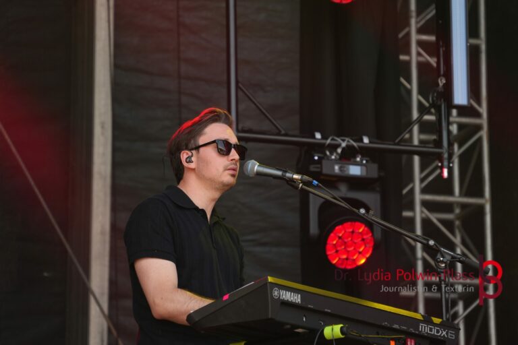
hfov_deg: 9.3
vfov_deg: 6.2
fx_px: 3173
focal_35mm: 220
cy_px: 172
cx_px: 259
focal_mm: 147
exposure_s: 1/250
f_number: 5.6
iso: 200
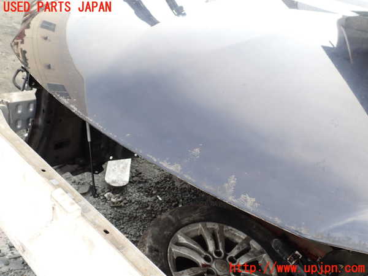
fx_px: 319
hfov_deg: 60.0
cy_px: 138
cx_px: 184
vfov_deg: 46.8
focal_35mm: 30
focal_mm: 5.4
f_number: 3.2
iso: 100
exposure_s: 1/125
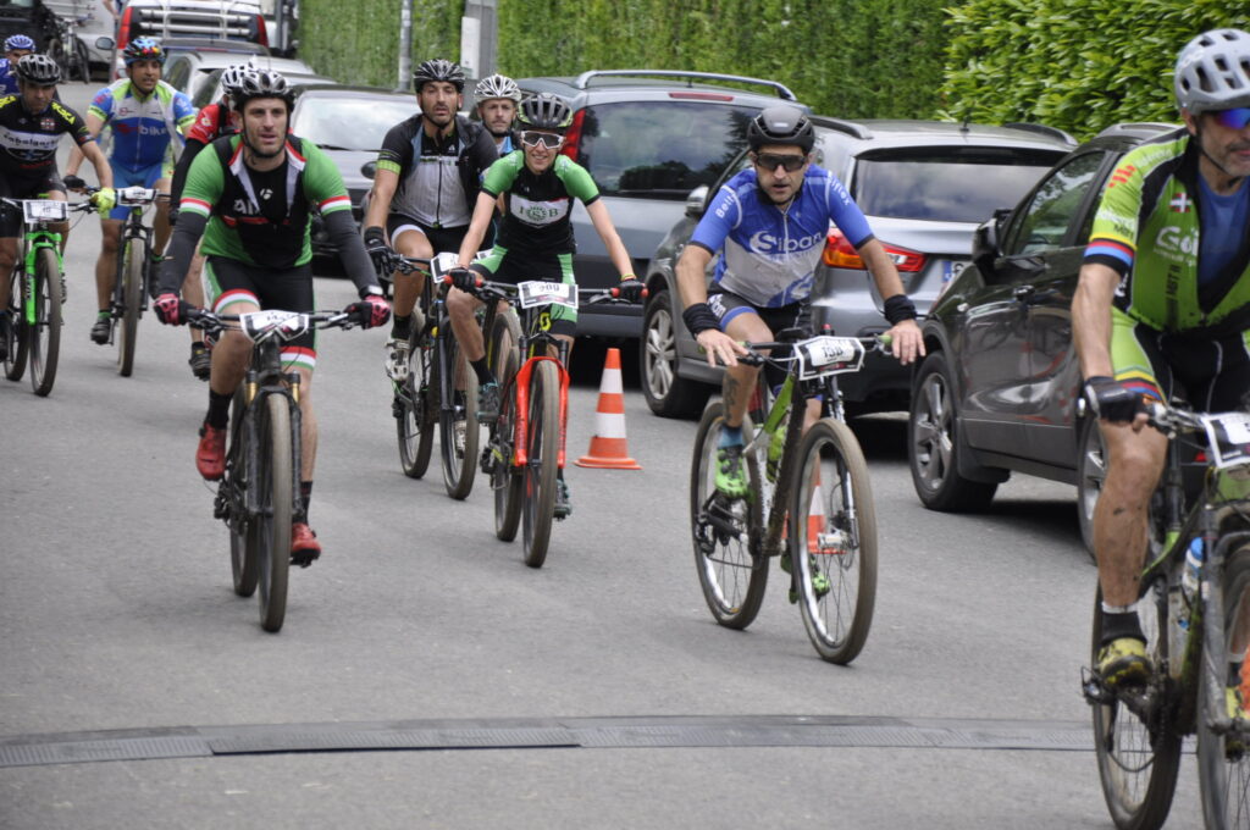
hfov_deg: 13.1
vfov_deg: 8.7
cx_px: 625
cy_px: 415
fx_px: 5462
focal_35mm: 158
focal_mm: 105
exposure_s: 1/125
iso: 360
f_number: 5.6
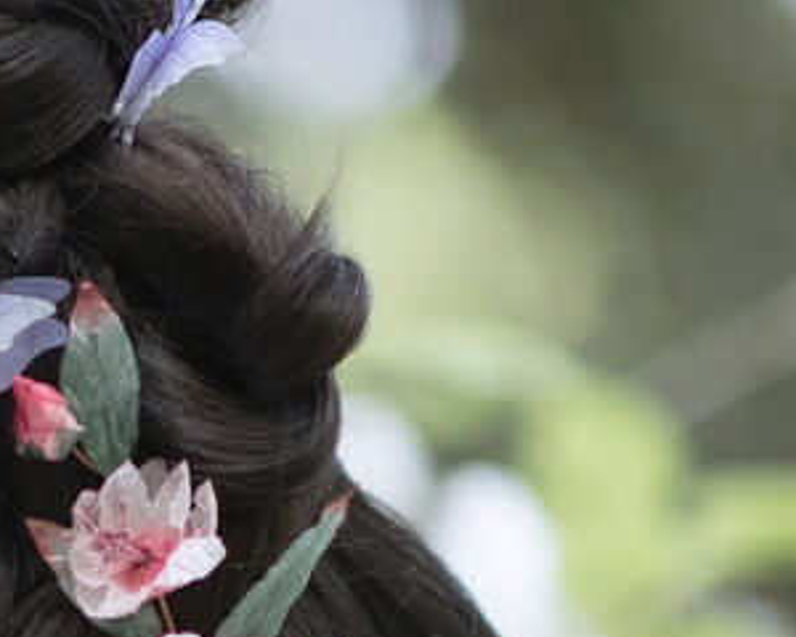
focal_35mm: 479
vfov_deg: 3.2
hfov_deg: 4.0
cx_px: -645
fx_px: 11285
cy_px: 1473
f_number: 1.8
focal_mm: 85
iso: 100
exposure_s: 1/640
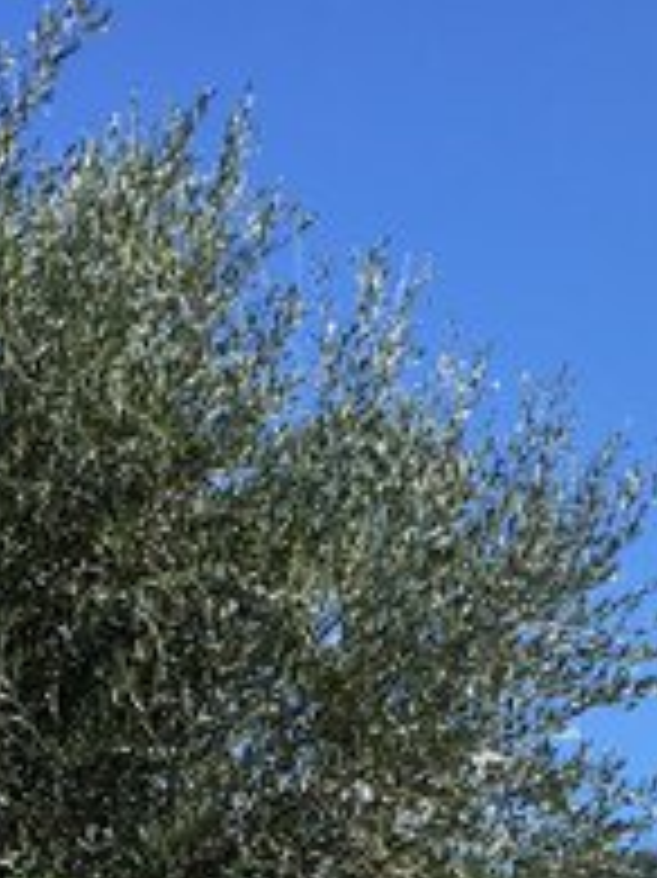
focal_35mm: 119
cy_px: 1148
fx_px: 3015
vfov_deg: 15.7
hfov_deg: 12.4
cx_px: 428
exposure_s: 1/938
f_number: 2.2
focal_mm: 4.15
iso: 25
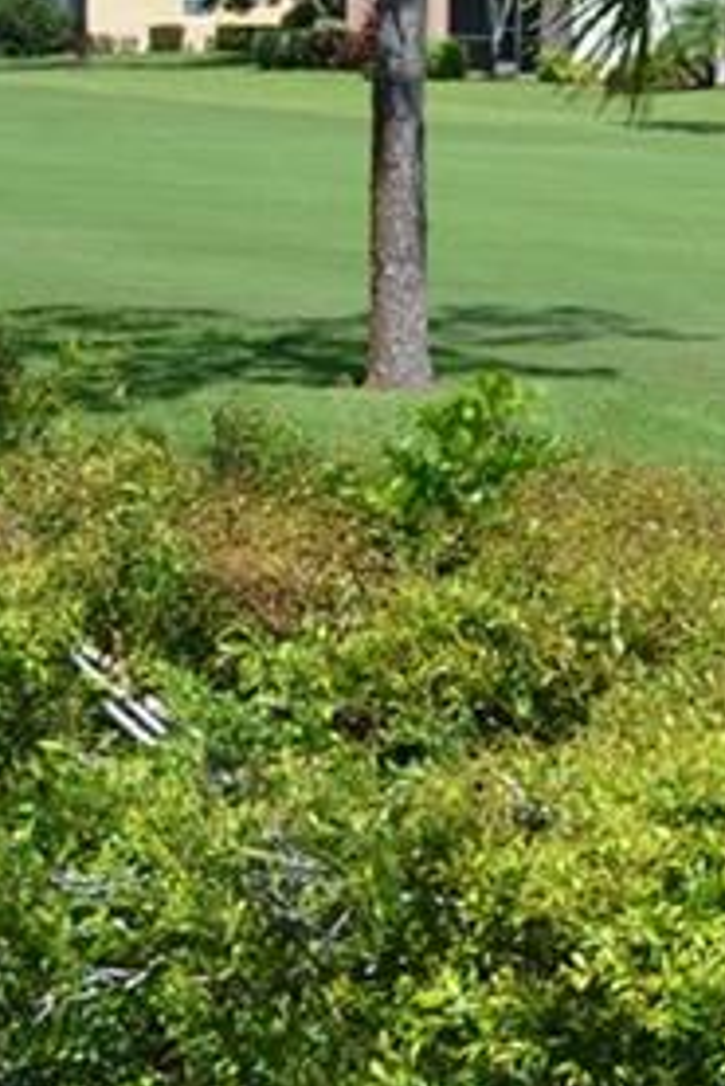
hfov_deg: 7.9
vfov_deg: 12.6
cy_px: 47
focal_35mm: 161
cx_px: 1775
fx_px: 4853
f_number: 7.1
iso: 100
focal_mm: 29
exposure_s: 1/200
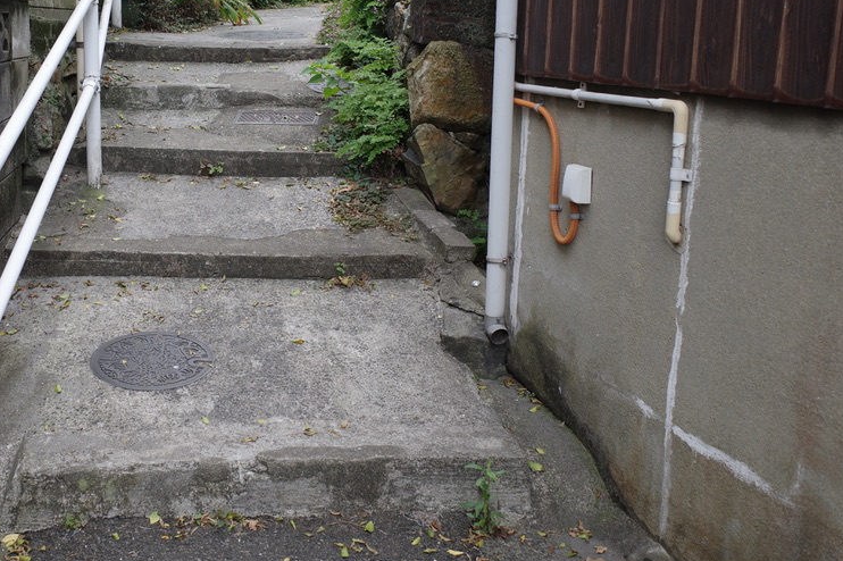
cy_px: 201
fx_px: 960
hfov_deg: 46.1
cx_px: 235
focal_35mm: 41
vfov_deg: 32.4
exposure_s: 1/200
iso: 200
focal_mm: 18.3
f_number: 3.5
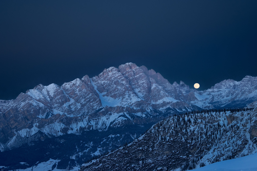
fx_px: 628
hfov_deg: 23.1
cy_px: 86
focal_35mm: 88
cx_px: 128
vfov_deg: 15.5
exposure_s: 1/500
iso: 2000
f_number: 4
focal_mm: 88
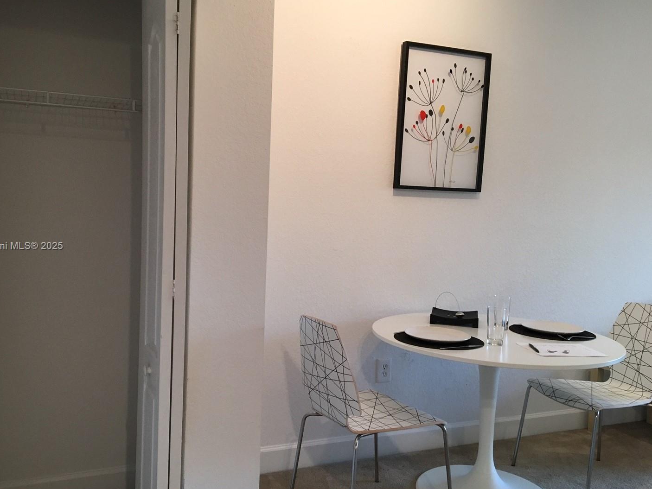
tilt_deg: -3.6
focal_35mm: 33
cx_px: 286
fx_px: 622
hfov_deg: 55.2
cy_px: 247
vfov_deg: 43.0
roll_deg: -2.4
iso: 100
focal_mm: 4.15
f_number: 2.2
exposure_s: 1/30
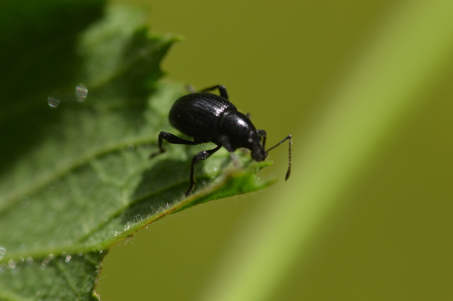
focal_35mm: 158
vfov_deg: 8.7
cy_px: 150
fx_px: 1980
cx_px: 226
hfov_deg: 13.0
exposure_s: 1/125
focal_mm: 105
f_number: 8
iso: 180
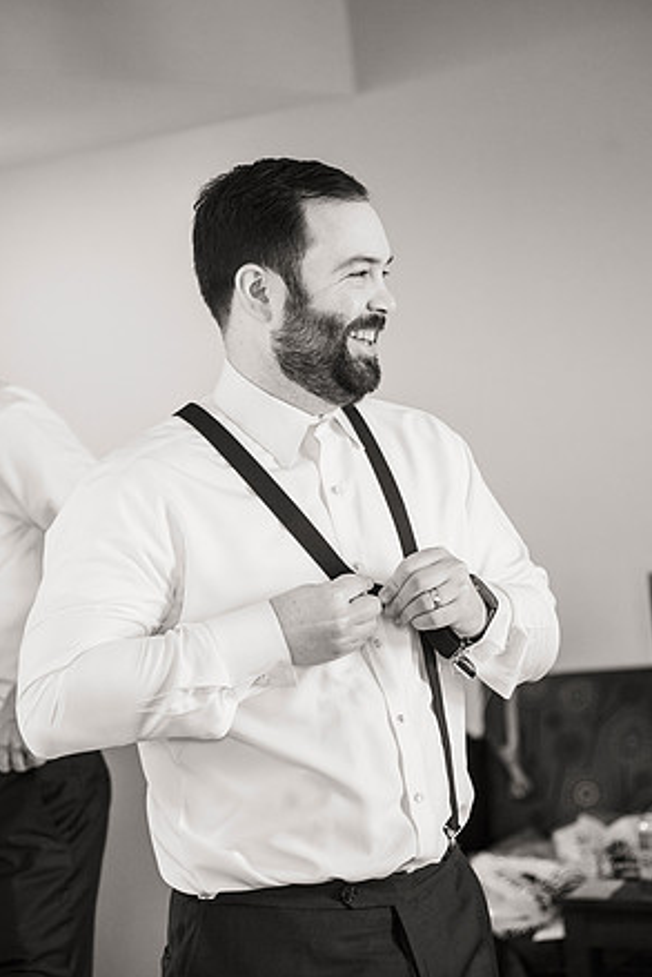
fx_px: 2226
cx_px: 327
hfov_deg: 16.7
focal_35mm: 82
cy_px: 481
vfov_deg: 24.8
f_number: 3.5
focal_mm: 80
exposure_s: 1/320
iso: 3200
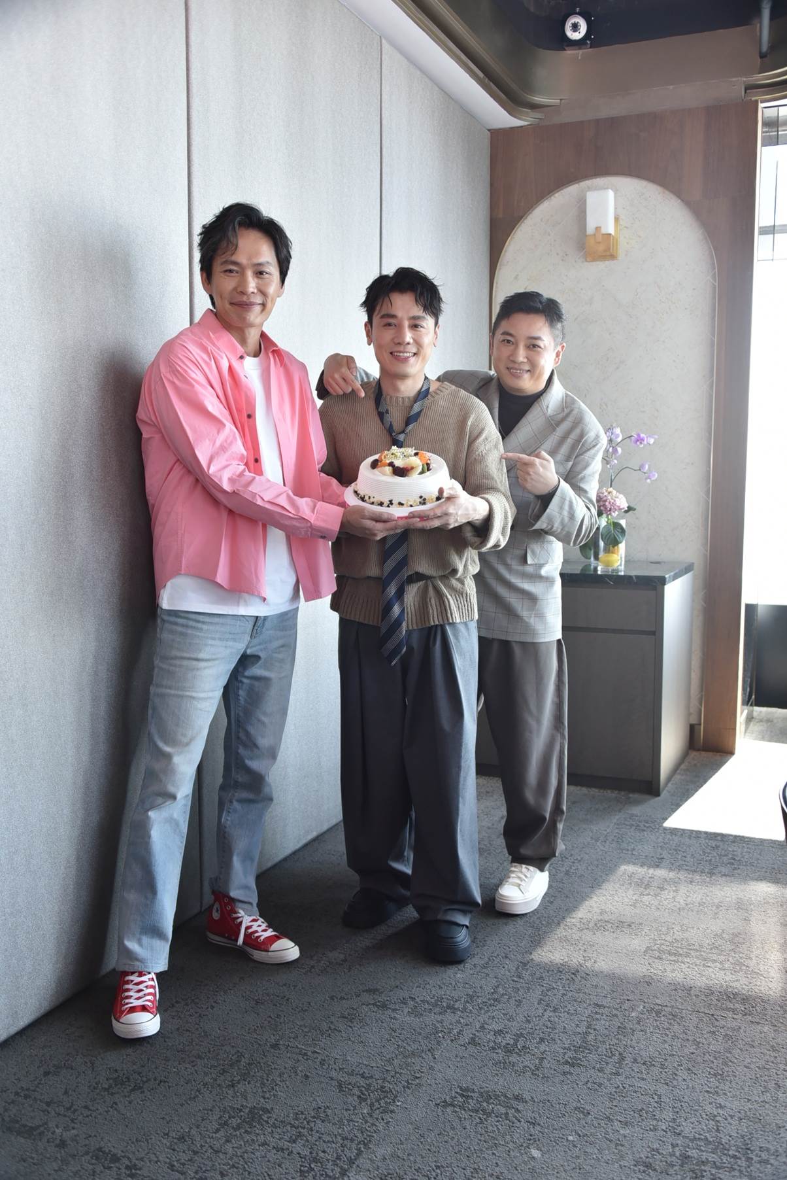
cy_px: 590
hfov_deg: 38.9
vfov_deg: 55.8
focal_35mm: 34
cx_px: 394
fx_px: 1114
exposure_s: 1/160
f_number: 3.8
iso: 800
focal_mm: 34
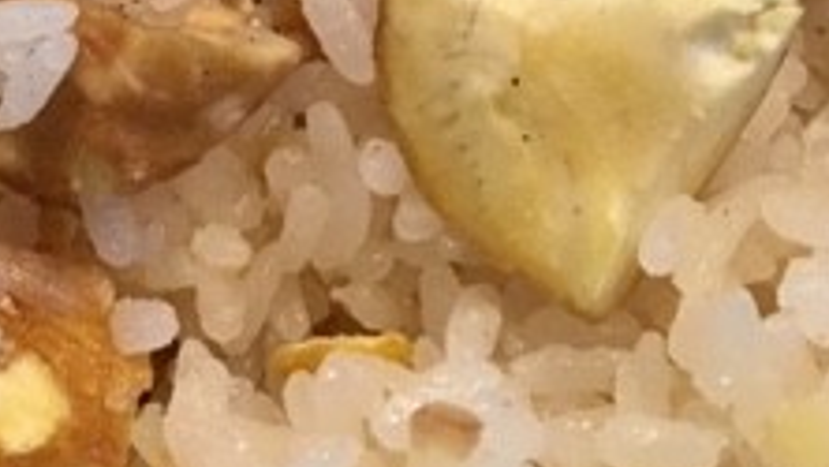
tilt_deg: -59.4
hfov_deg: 22.6
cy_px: -224
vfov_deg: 12.7
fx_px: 2001
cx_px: 30
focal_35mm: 91
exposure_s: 1/30
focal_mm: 4.15
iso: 125
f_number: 2.2
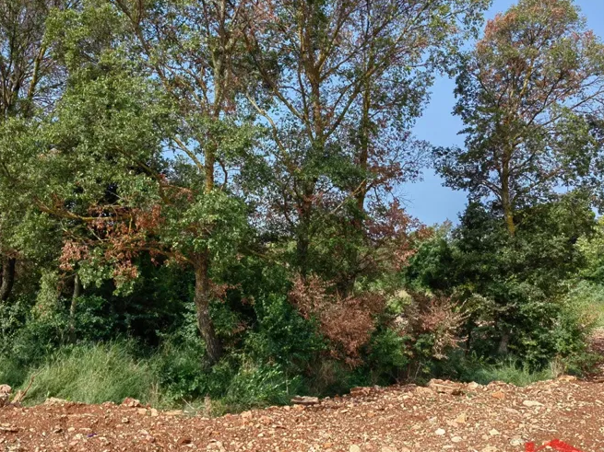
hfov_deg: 55.0
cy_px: 242
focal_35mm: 33
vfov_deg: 42.9
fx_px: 576
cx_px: 249
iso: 50
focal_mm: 5.54
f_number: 1.8
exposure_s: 1/3021
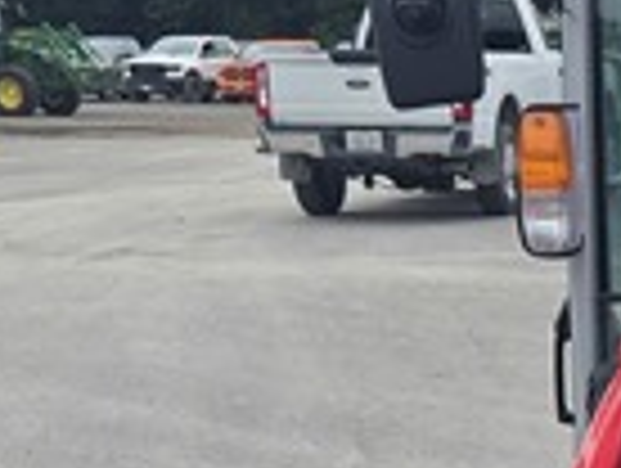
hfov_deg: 14.0
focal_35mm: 133
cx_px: 904
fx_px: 2390
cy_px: 792
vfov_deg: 10.6
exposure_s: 1/696
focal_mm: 5.4
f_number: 1.8
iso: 25
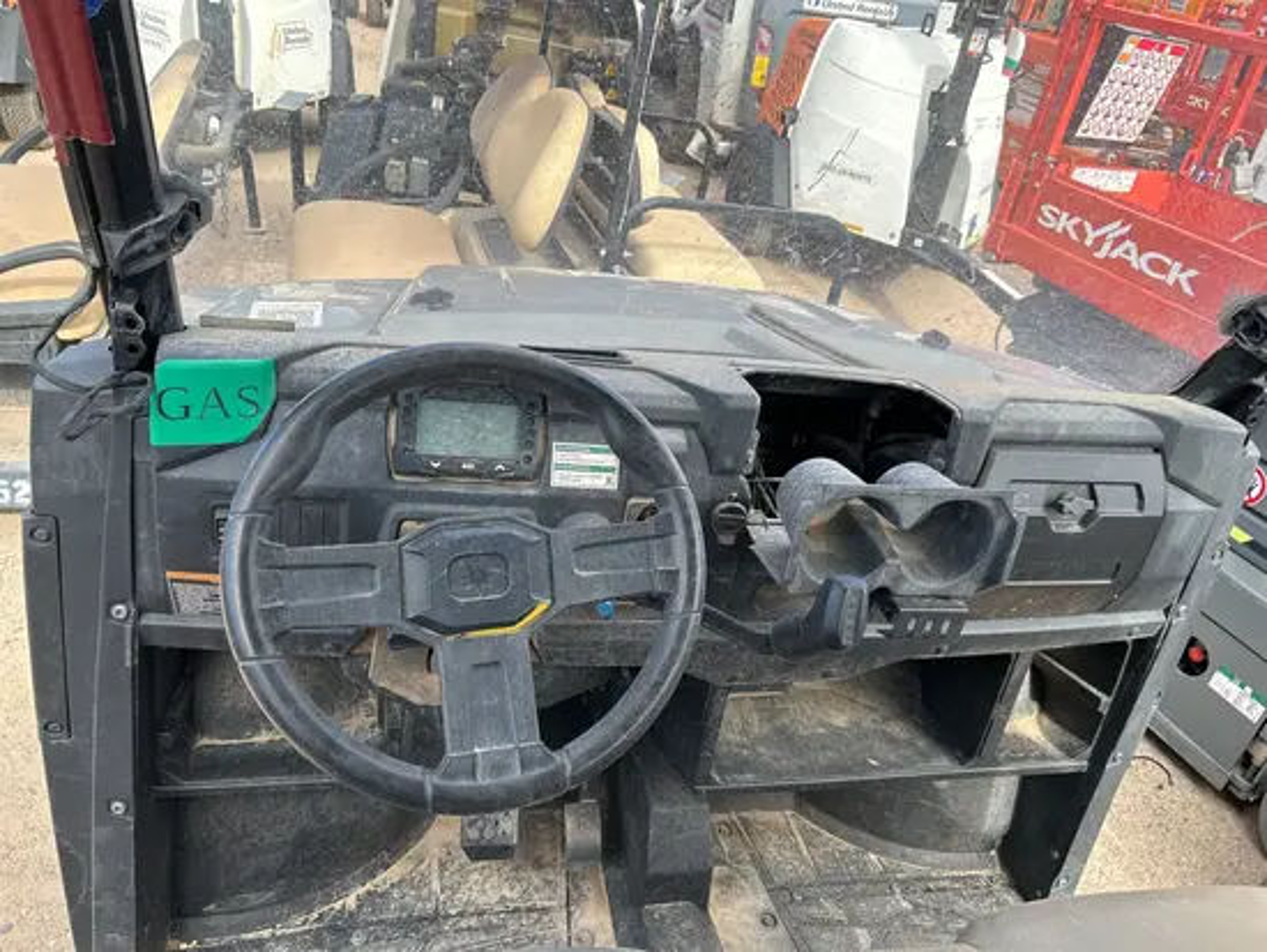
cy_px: 476
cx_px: 634
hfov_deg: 67.3
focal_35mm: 26
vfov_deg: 53.1
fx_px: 952
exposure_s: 1/617
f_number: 1.5
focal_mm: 5.7
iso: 50
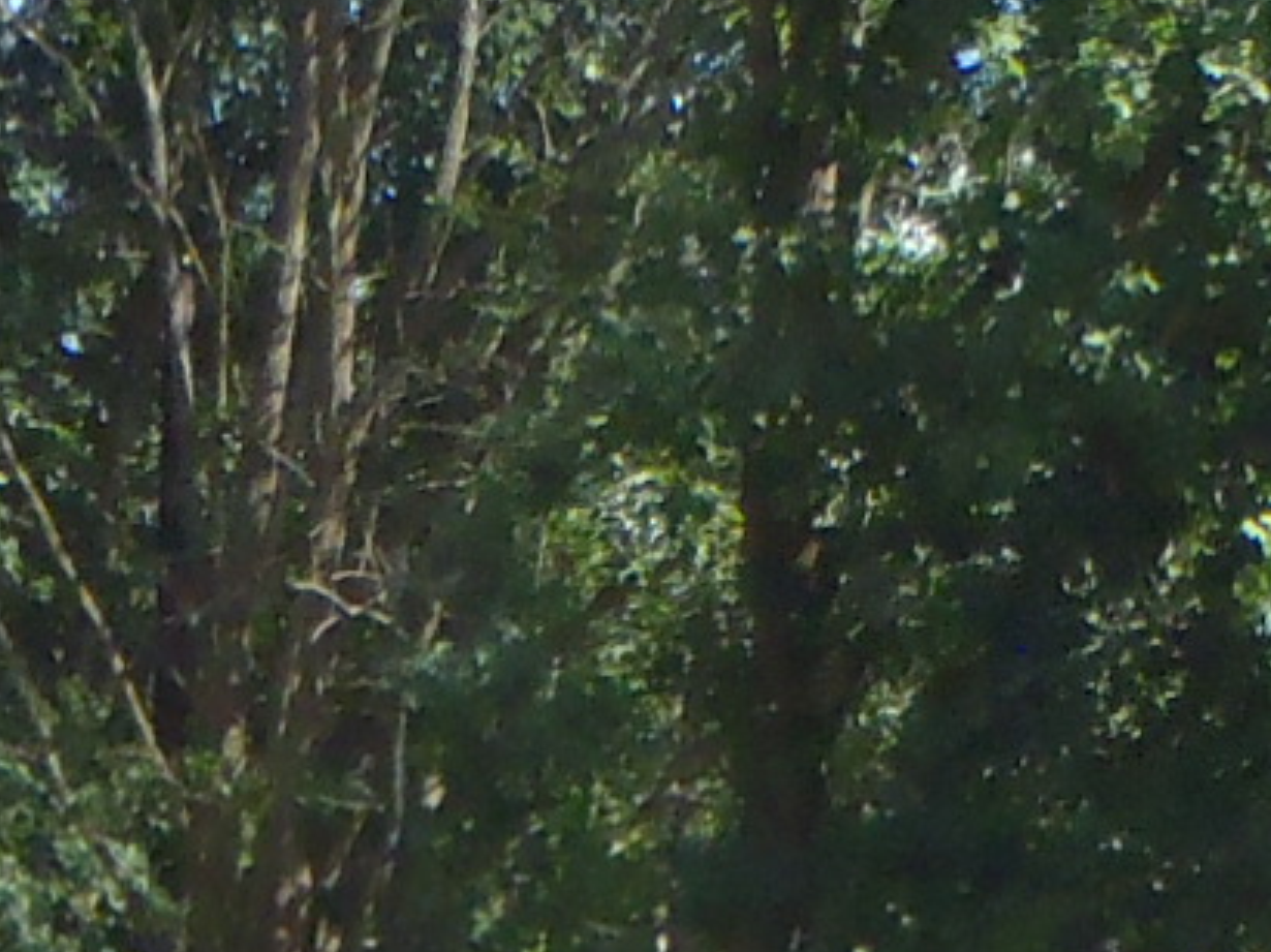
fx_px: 9174
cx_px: -412
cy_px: 2803
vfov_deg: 5.6
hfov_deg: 7.8
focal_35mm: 250
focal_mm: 7.28
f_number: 4.7
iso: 200
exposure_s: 1/500
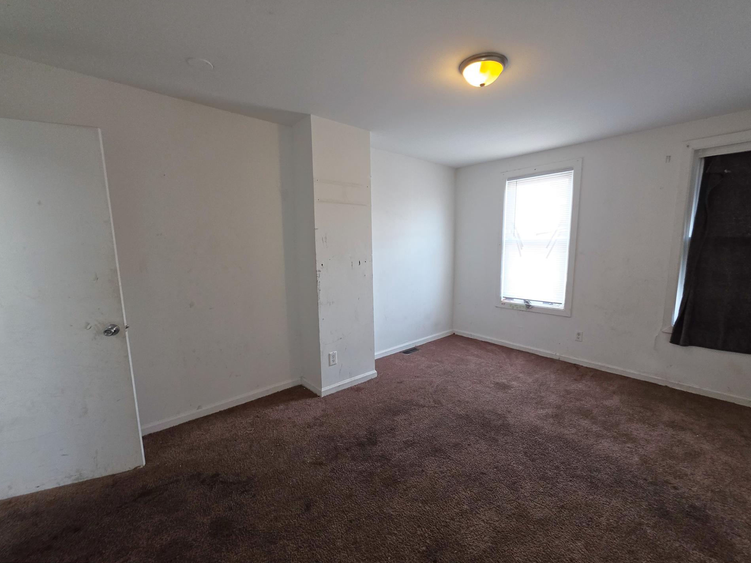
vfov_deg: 85.6
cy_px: 293
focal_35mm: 14
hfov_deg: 101.9
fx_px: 304
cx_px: 398
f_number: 1.9
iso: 320
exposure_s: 1/30
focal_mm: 2.2
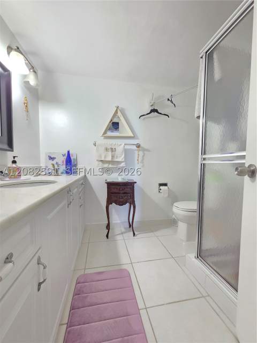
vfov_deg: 106.2
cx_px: 128
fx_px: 129
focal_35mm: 13
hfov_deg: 89.9
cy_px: 172
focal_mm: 2.2
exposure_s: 1/60
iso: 250
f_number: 2.2
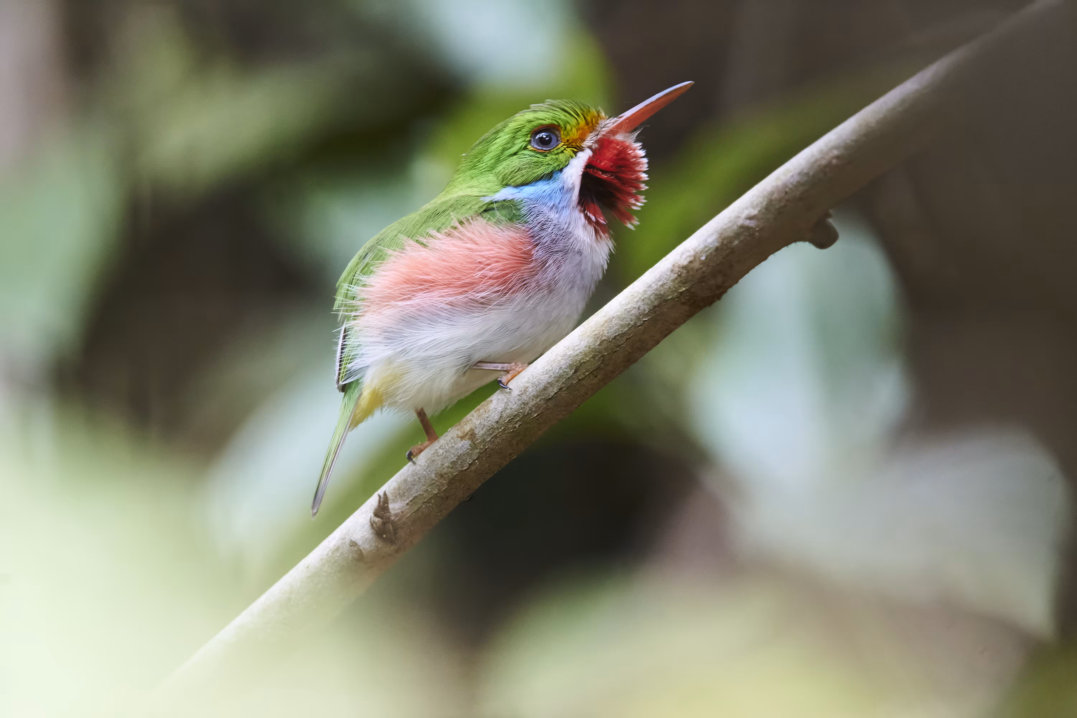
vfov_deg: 2.3
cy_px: 359
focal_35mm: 600
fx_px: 17949
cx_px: 538
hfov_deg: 3.4
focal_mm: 400
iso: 8000
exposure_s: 1/1000
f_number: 8
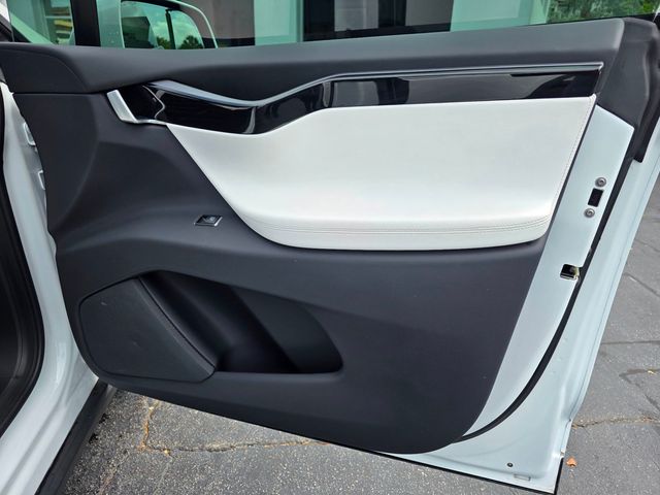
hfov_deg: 73.9
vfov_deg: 58.9
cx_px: 330
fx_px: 439
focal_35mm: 23
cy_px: 248
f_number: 1.7
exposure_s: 1/3026
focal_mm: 6.3
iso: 80
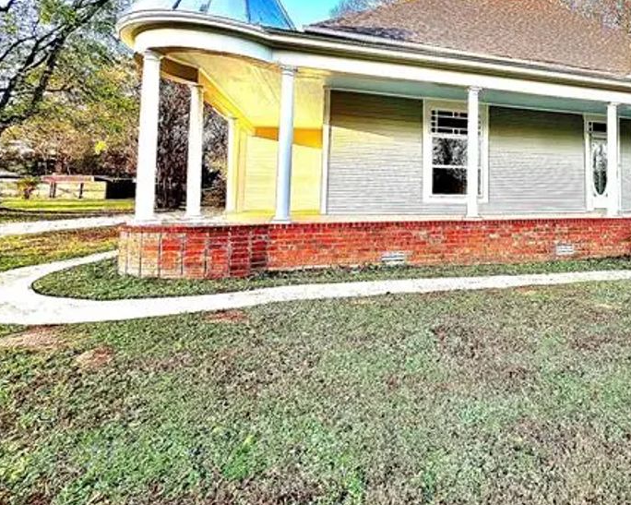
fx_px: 355
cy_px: 176
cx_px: 464
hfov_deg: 77.8
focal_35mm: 19
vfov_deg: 69.2
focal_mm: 1.57
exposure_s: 1/193
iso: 32
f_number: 1.8
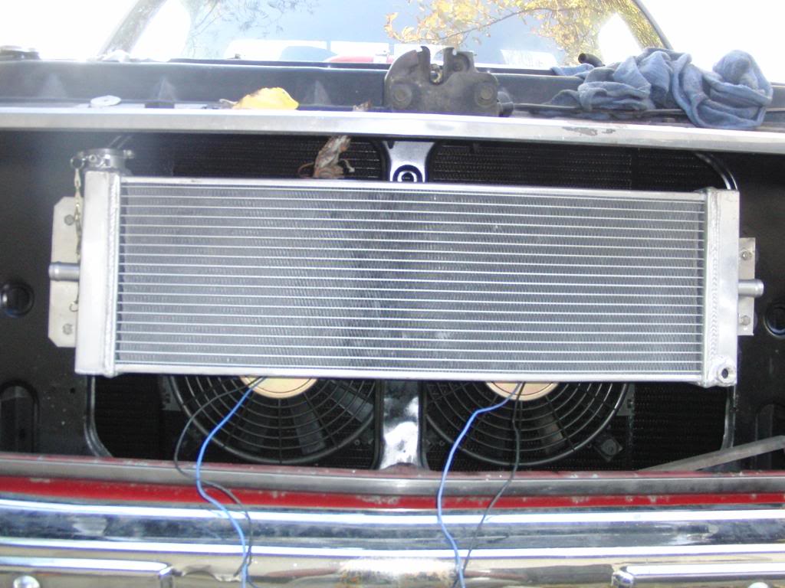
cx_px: 392
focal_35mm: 37
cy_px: 294
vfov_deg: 38.7
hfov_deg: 50.1
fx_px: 839
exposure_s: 1/60
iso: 400
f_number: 3.6
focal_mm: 6.42
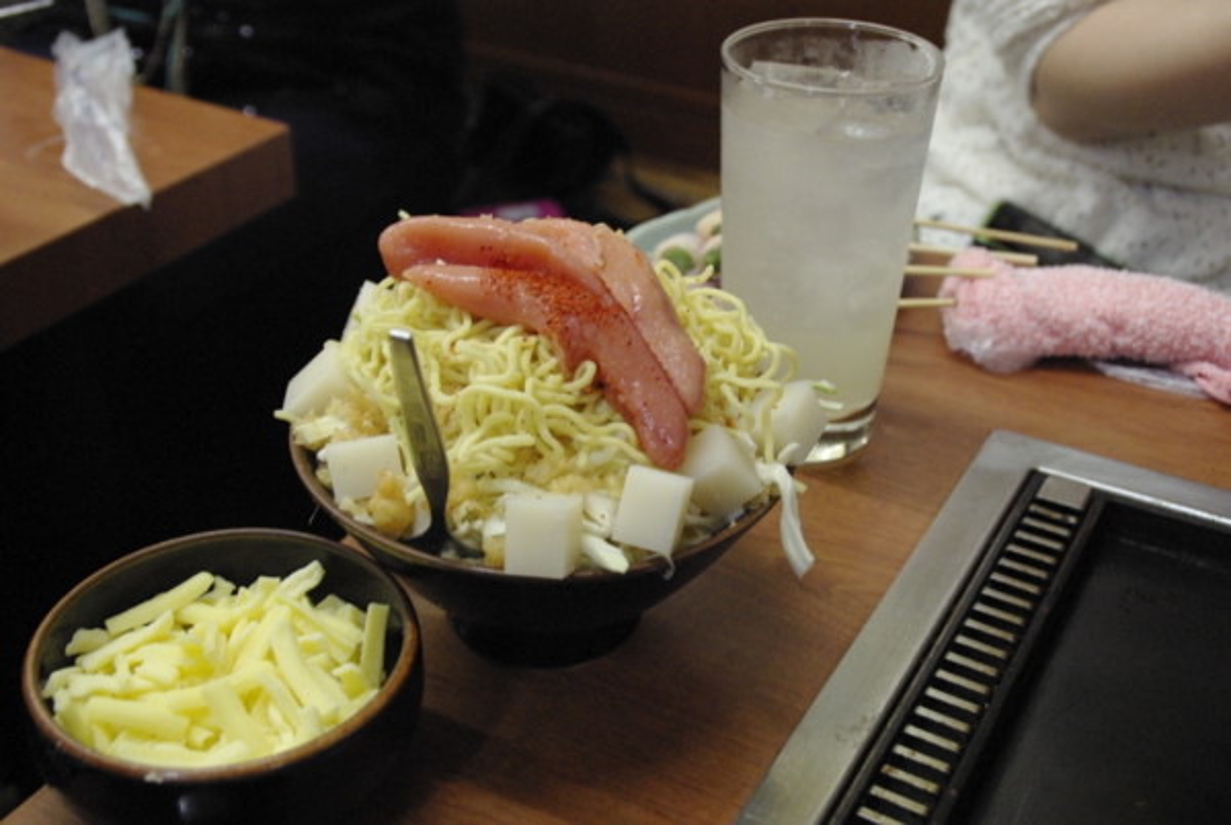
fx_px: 1678
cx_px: 616
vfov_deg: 27.6
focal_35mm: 49
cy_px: 412
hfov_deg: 40.3
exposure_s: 1/45
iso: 1600
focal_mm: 33
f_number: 5.6
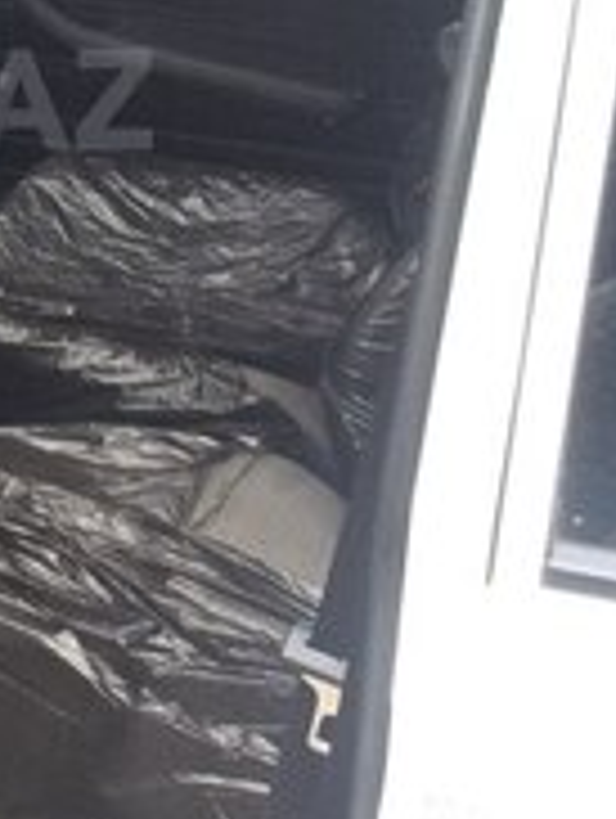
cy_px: 99
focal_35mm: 79
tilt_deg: -25.1
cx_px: -193
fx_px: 1870
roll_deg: +0.9
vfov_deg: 24.1
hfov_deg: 17.5
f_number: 2.2
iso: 125
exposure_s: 1/33
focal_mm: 4.15
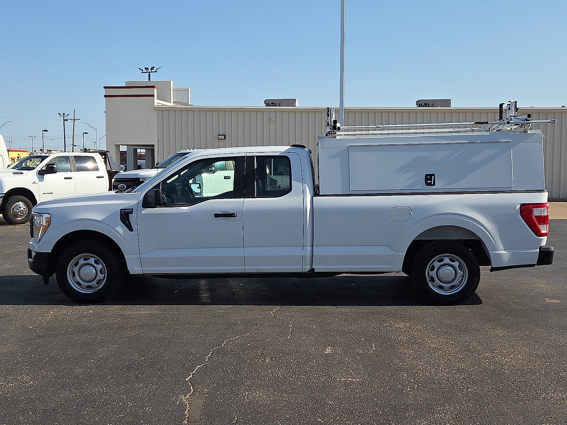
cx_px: 284
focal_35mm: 40
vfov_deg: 36.0
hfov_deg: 46.8
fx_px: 655
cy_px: 212
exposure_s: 1/10000
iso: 78
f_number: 1.8
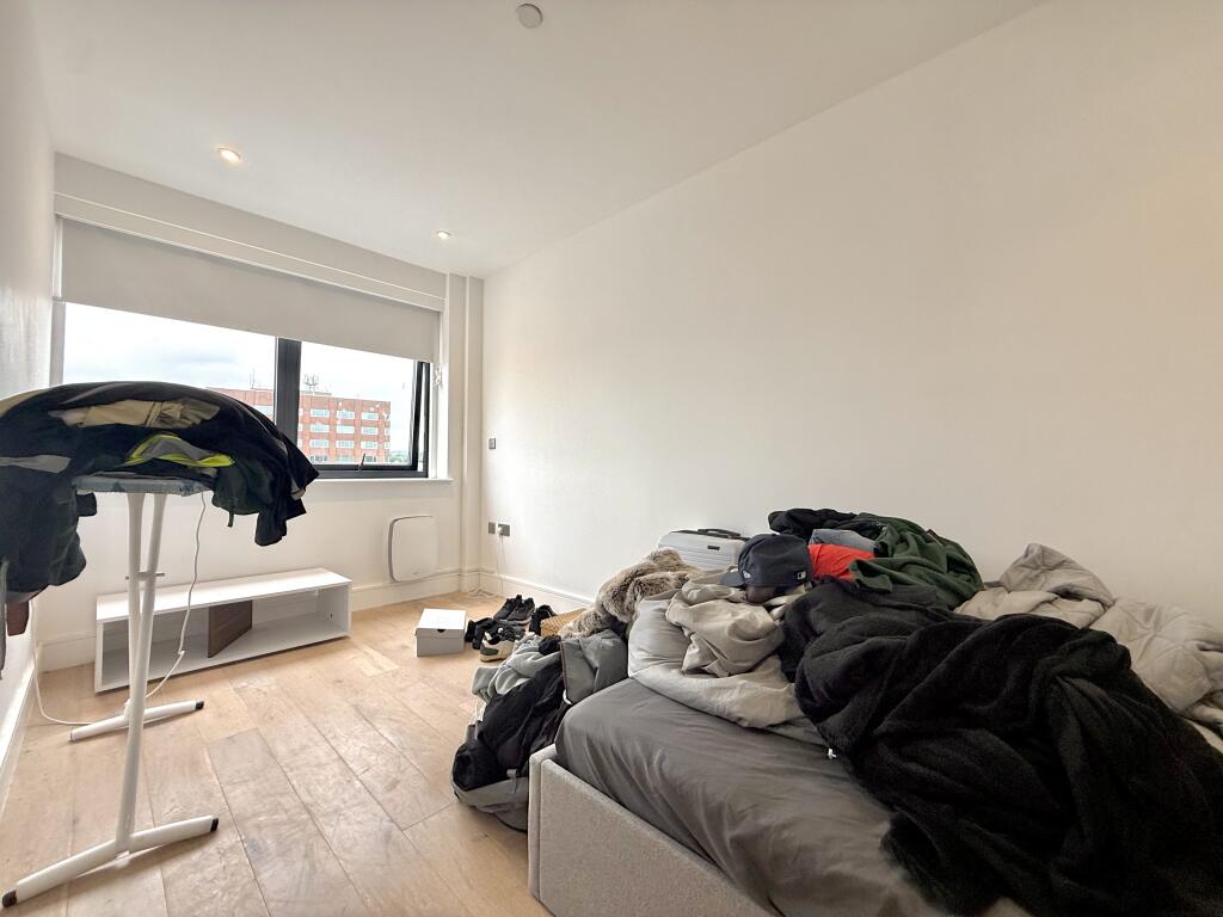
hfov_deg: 102.1
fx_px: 495
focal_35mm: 14
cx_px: 612
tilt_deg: +3.1
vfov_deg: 85.7
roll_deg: -0.2
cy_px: 458
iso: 64
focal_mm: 2.22
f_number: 2.2
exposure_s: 1/130
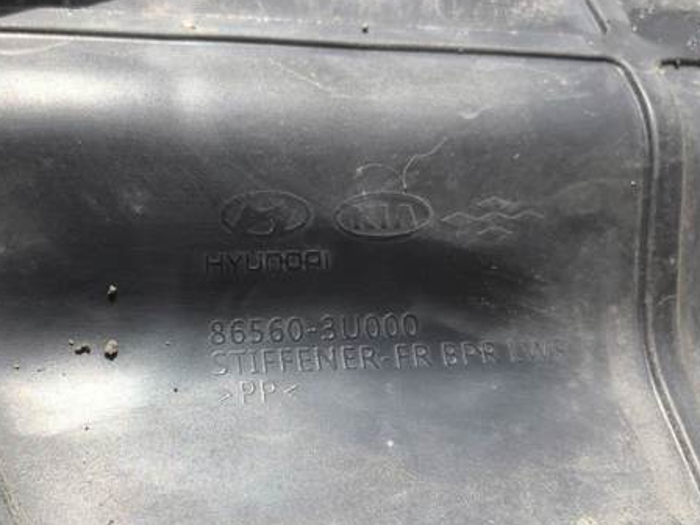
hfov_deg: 45.9
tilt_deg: -78.2
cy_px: 306
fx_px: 809
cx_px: 219
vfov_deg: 35.9
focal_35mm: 40
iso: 20
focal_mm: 4
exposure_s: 1/979
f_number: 1.8
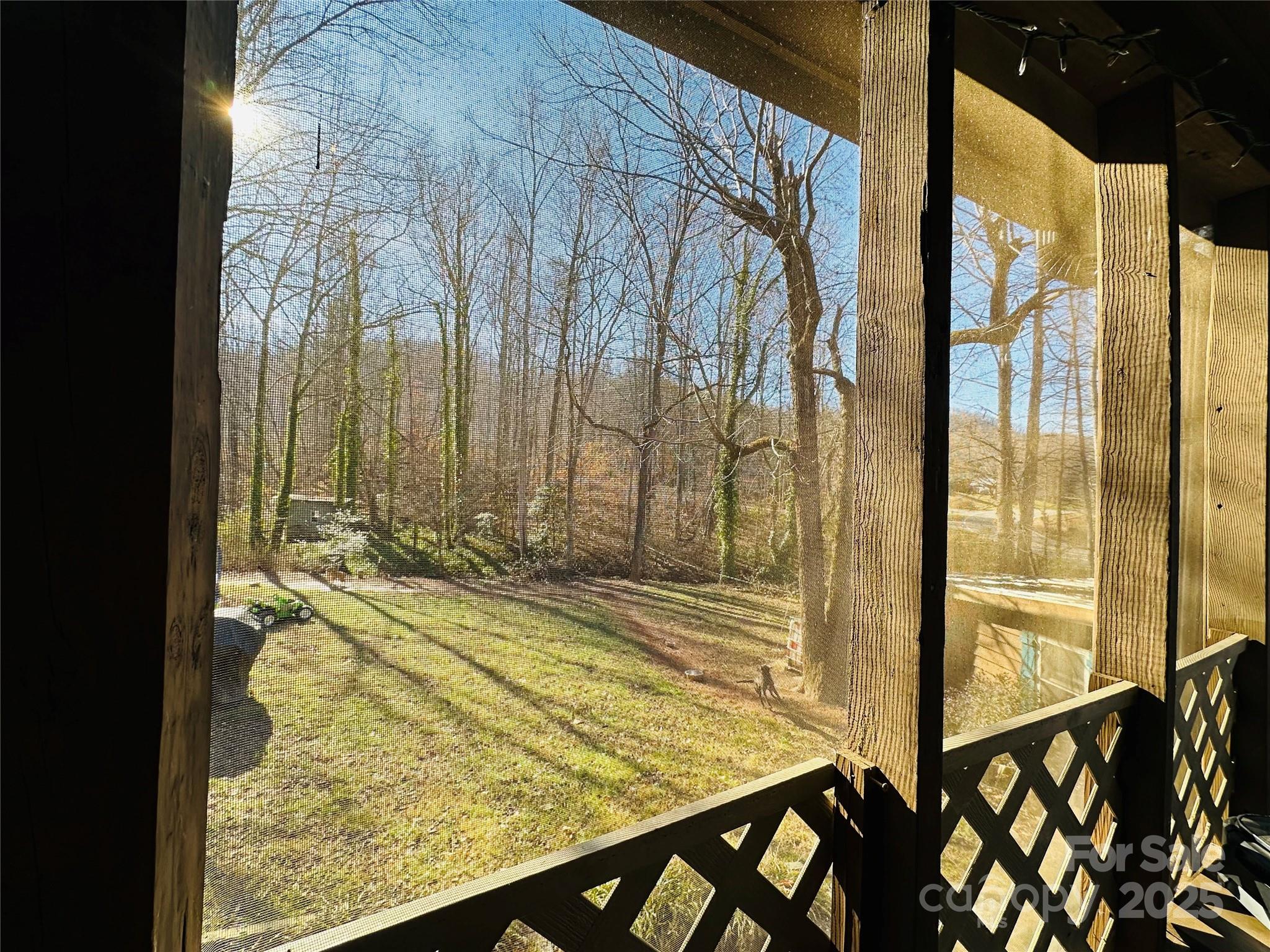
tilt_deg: +1.7
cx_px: 635
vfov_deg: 85.7
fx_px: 514
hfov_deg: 102.1
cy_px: 476
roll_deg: -0.9
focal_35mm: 14
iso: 40
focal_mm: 2.22
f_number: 2.2
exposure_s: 1/248
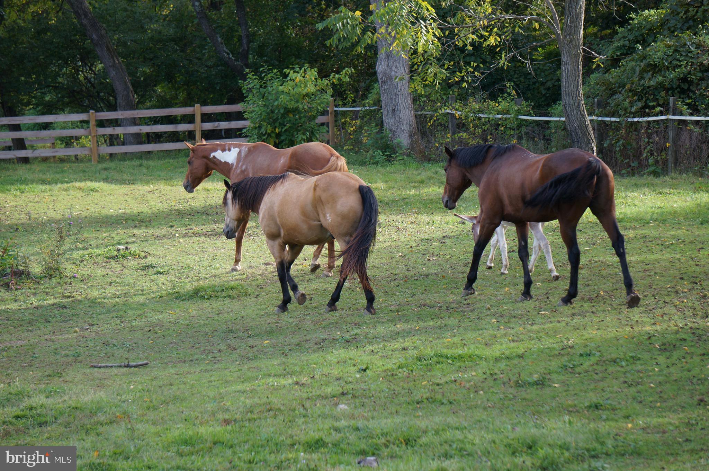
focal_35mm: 141
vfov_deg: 9.7
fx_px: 2773
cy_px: 236
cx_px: 354
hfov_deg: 14.6
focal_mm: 94
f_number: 5.6
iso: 250
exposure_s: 1/160
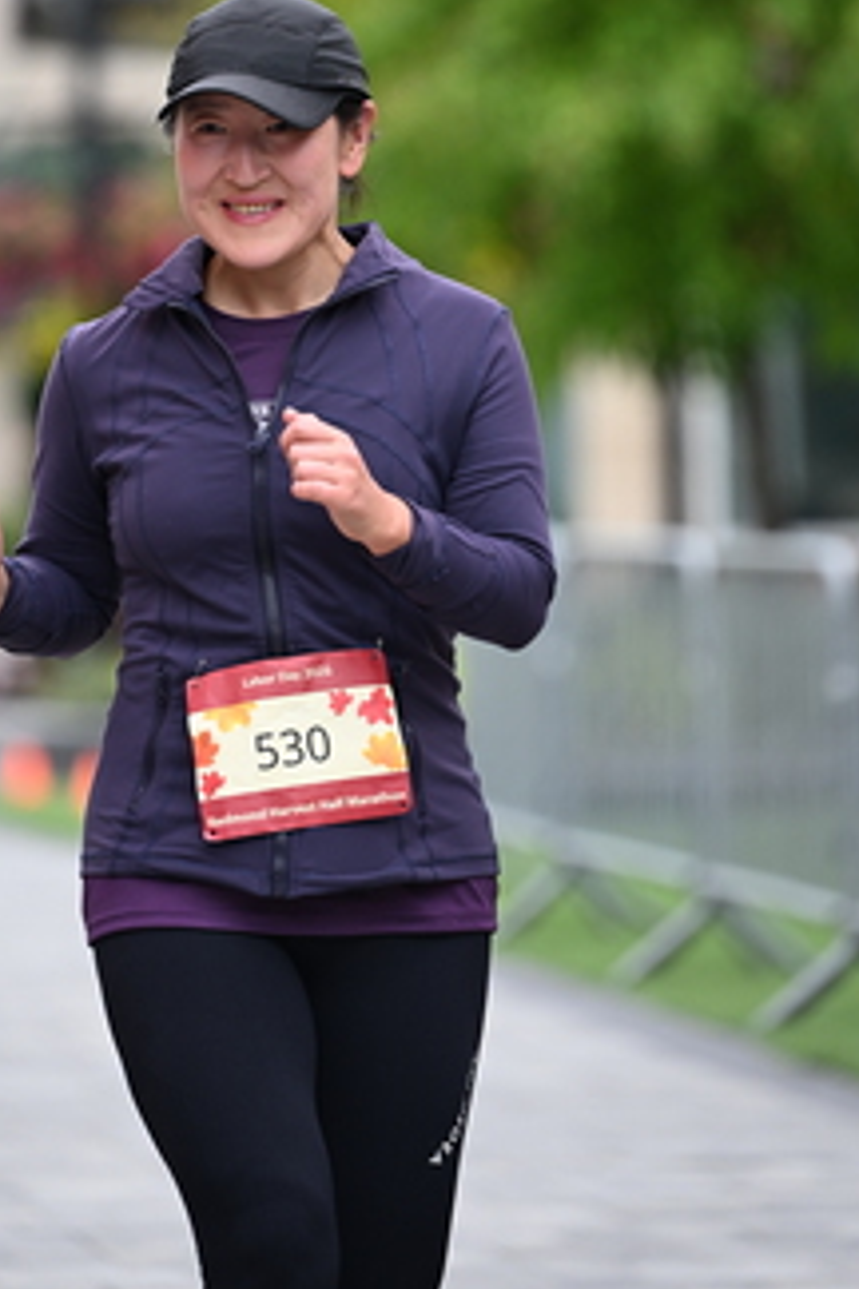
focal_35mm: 306
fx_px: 10951
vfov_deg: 6.7
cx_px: 280
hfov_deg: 4.5
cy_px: 346
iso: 640
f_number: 2.8
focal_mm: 180
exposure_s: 1/1600
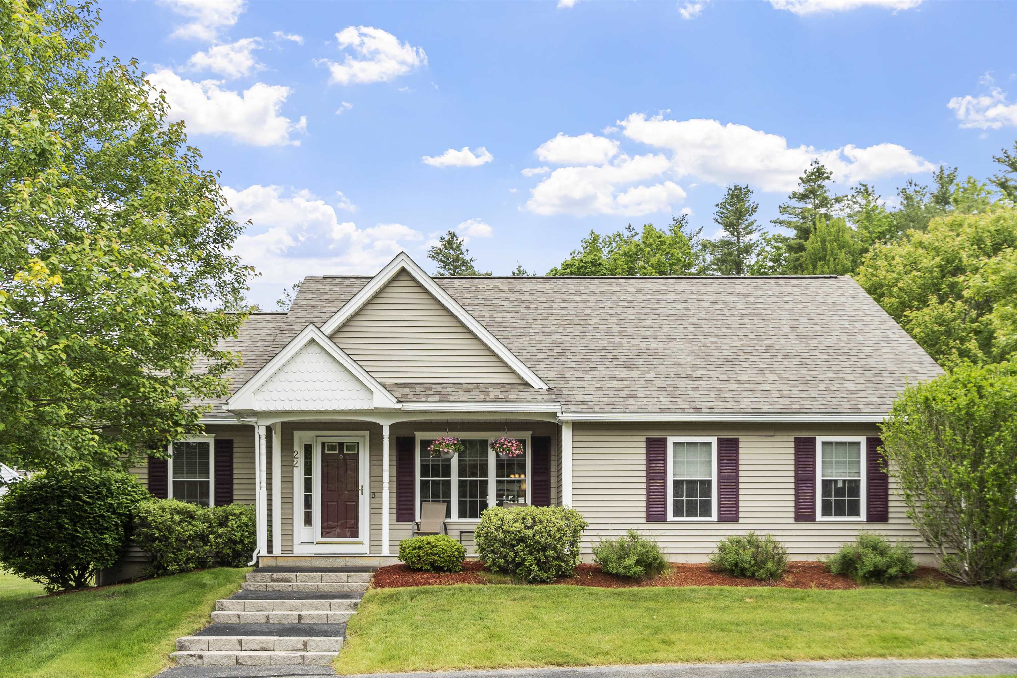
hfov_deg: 60.3
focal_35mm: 31
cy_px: 339
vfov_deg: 42.3
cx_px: 508
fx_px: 876
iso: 160
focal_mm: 21
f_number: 8
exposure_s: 1/125
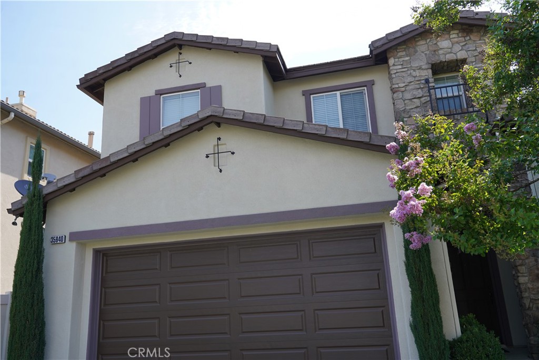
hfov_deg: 61.9
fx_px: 449
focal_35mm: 30
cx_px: 270
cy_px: 180
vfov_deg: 43.6
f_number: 6.3
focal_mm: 30
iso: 100
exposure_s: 1/160
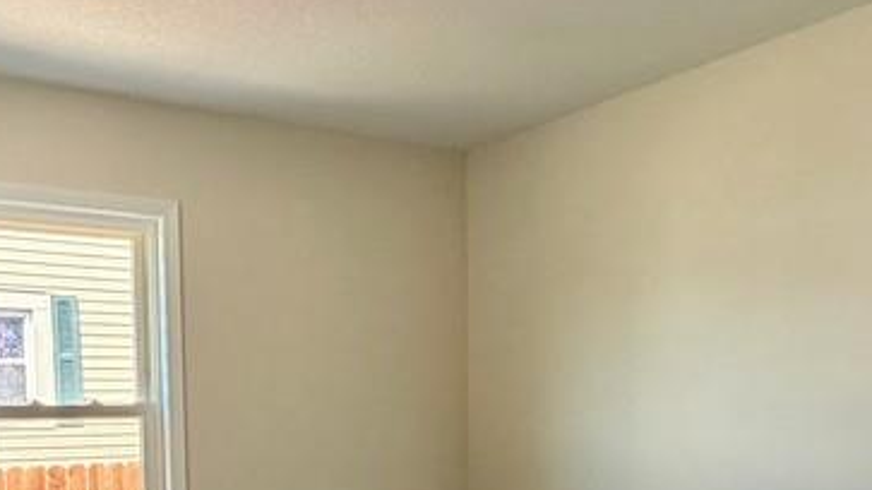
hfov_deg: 47.1
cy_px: 488
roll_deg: +1.9
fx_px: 994
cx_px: 353
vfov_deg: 26.3
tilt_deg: -4.0
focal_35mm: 43
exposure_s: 1/121
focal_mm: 2.22
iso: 250
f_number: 2.2
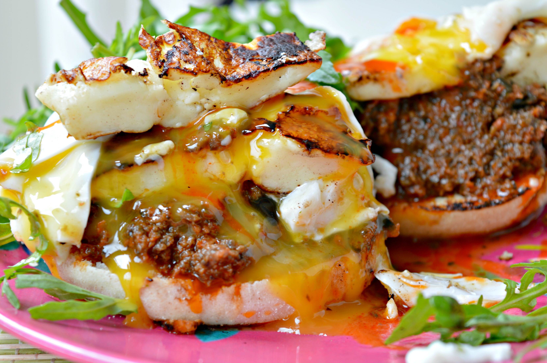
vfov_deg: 16.5
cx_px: 274
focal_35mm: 82
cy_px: 182
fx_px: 1252
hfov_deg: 24.6
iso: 100
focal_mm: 55
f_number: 5.6
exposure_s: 1/15
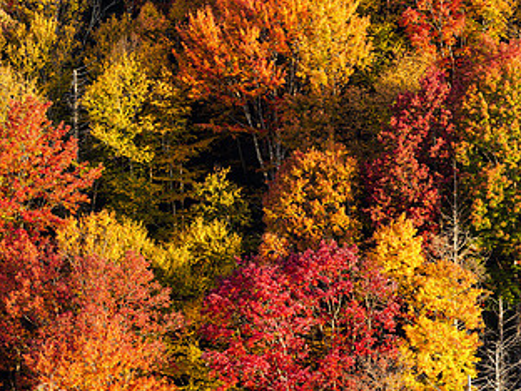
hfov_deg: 5.5
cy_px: 203
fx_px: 5388
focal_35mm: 358
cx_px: 65
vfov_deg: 4.2
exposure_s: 1/25
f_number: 8
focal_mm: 200
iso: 100
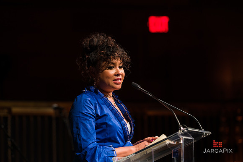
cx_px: 122
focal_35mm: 140
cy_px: 81
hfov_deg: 14.7
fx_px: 944
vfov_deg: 9.8
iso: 1600
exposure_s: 1/320
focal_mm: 140
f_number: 3.2
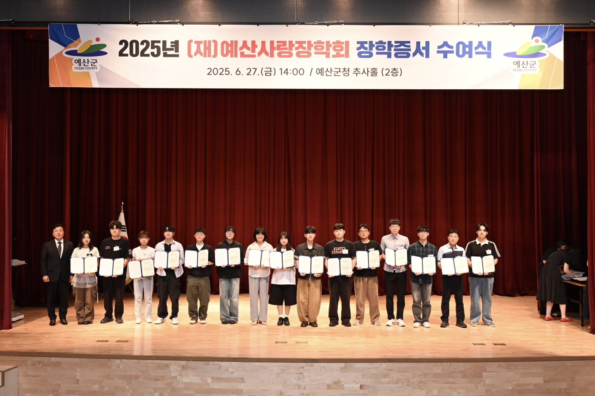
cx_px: 298
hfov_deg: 58.8
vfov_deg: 41.0
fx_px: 528
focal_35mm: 32
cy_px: 198
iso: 1250
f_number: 4
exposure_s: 1/200
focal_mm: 32
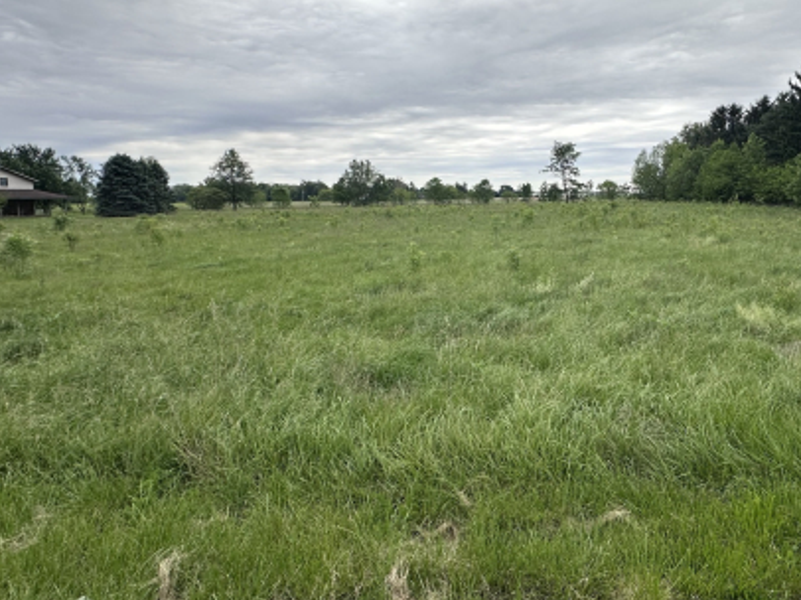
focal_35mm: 23
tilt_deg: -4.4
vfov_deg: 58.4
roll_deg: +0.6
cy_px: 243
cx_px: 510
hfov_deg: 72.5
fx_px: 532
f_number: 2.2
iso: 50
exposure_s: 1/1233
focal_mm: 2.22
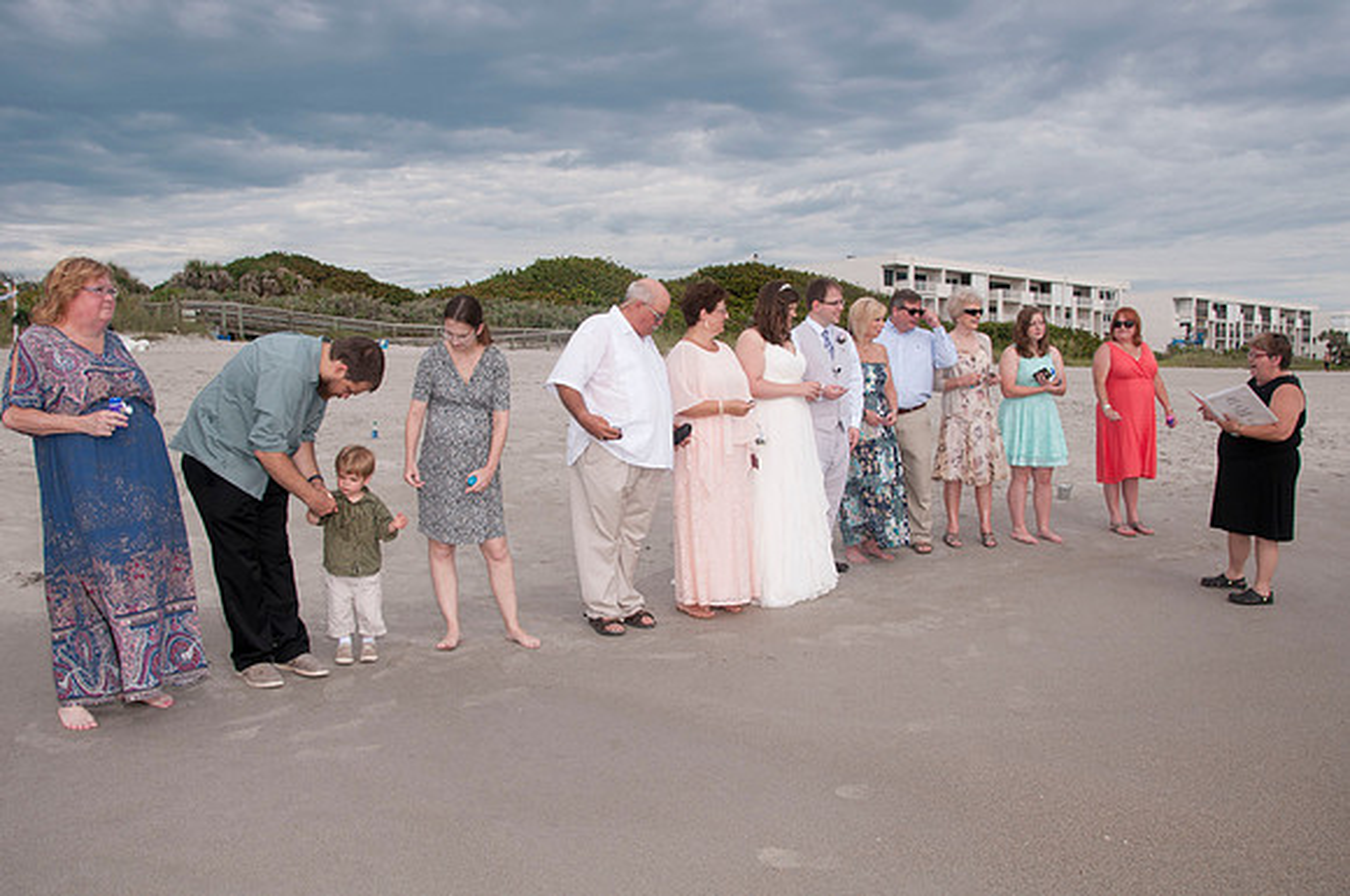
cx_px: 675
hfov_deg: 62.0
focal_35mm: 30
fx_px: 1123
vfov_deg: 43.5
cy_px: 448
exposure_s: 1/250
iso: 100
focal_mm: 20
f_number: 10
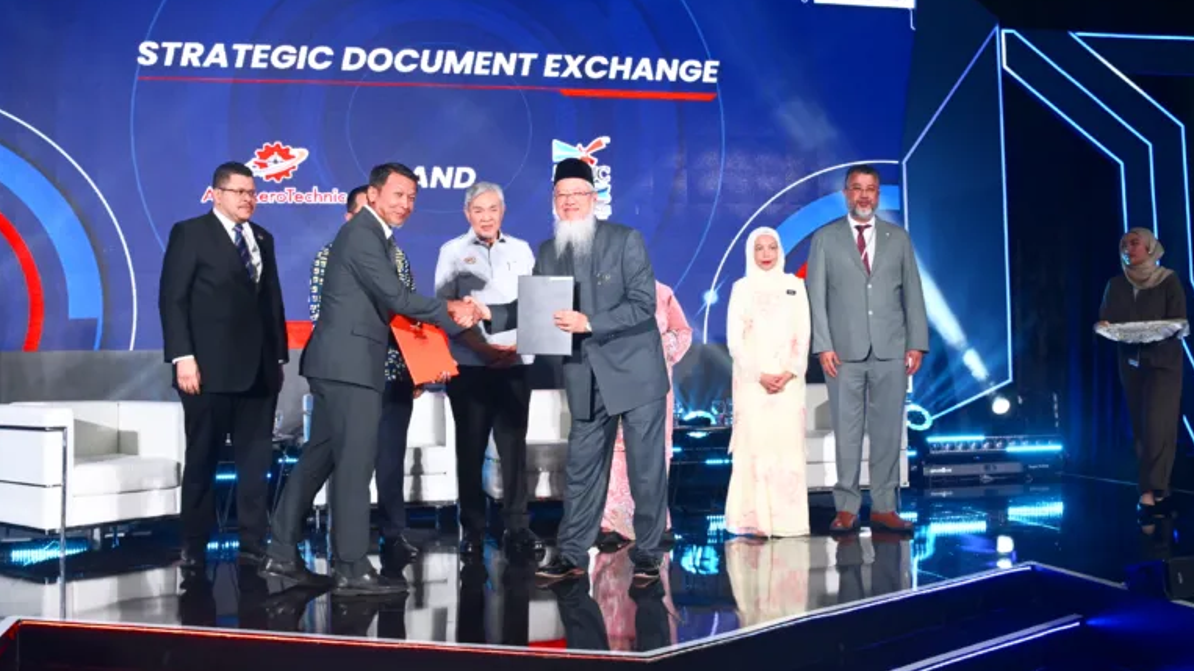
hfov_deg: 51.0
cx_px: 598
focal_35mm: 40
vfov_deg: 30.0
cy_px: 277
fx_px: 1251
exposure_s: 1/100
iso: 4000
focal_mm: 25
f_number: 5
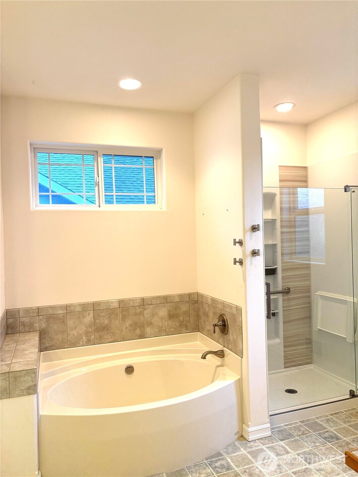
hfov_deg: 53.1
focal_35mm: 26
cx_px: 179
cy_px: 238
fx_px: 359
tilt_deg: +0.3
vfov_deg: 67.3
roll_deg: +1.9
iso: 80
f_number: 1.6
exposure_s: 1/60
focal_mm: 5.96
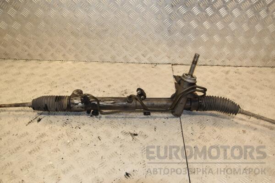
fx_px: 241
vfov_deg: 41.7
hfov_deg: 59.5
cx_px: 138
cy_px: 92
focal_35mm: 32
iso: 800
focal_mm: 21
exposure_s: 1/160
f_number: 9
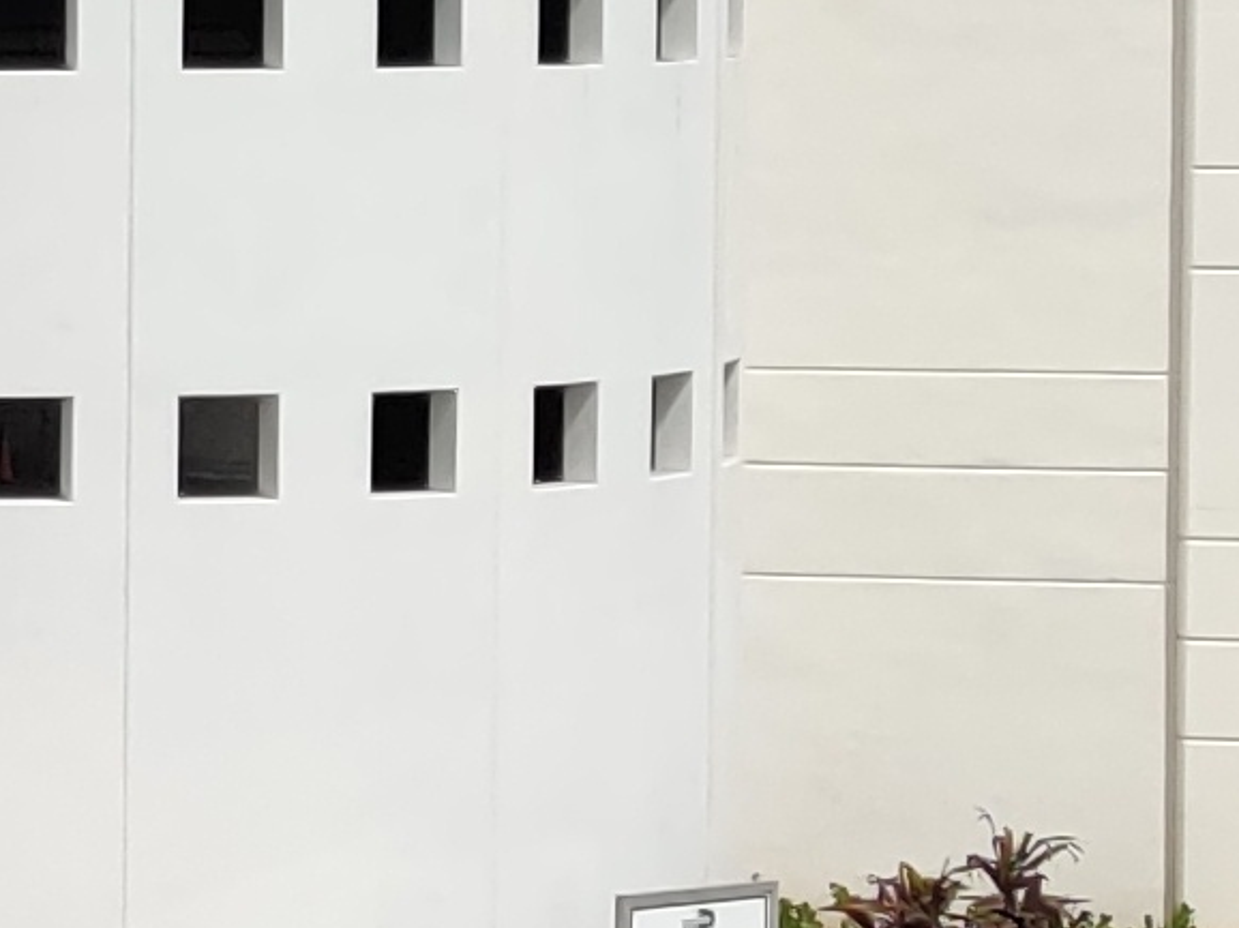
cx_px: -2403
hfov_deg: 8.8
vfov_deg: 7.9
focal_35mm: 187
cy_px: 107
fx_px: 6690
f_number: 1.65
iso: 125
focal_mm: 4.75
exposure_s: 1/4948
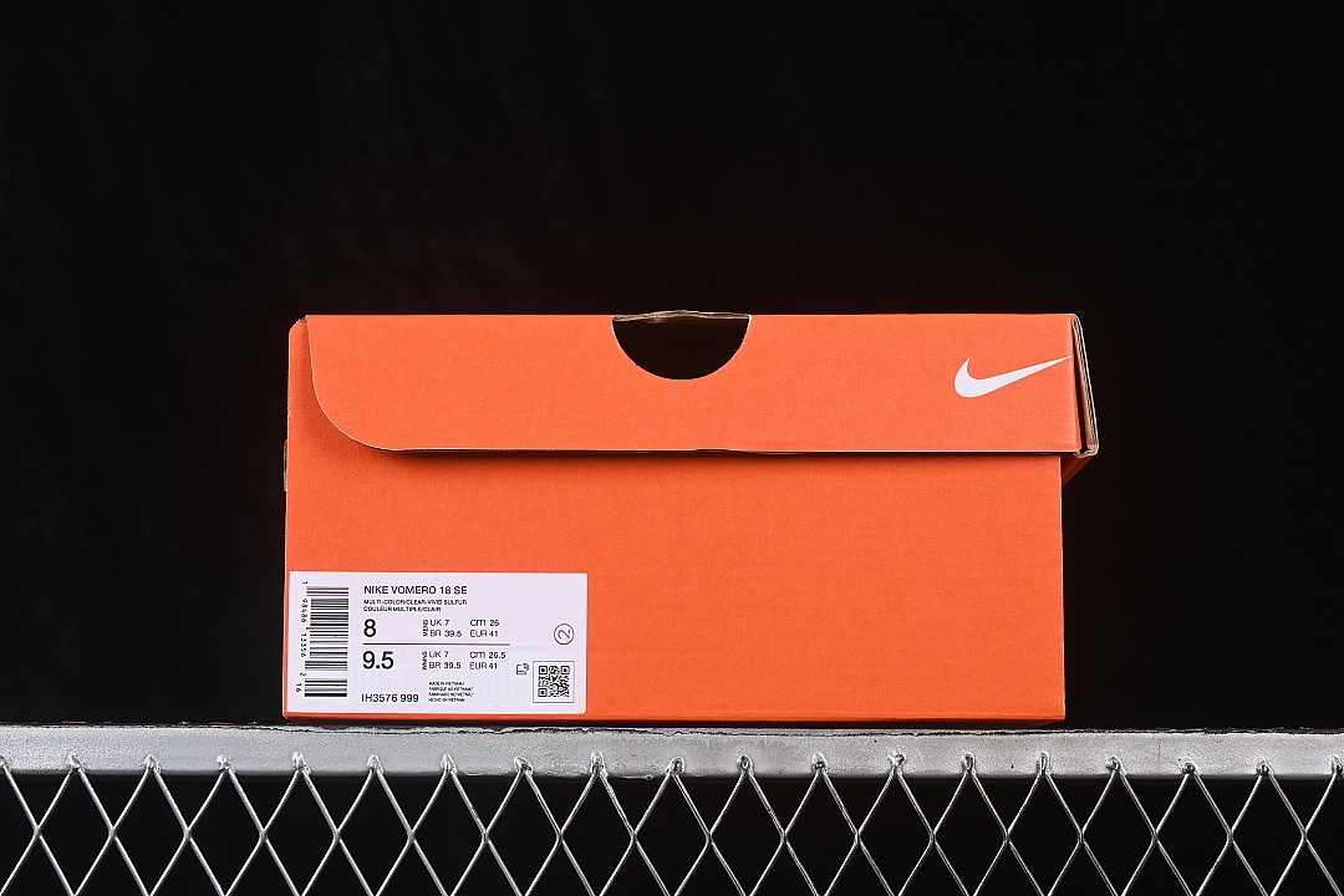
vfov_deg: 18.2
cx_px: 672
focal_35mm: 75
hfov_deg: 27.0
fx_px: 2800
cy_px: 448
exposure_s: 1/80
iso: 160
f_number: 8
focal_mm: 50
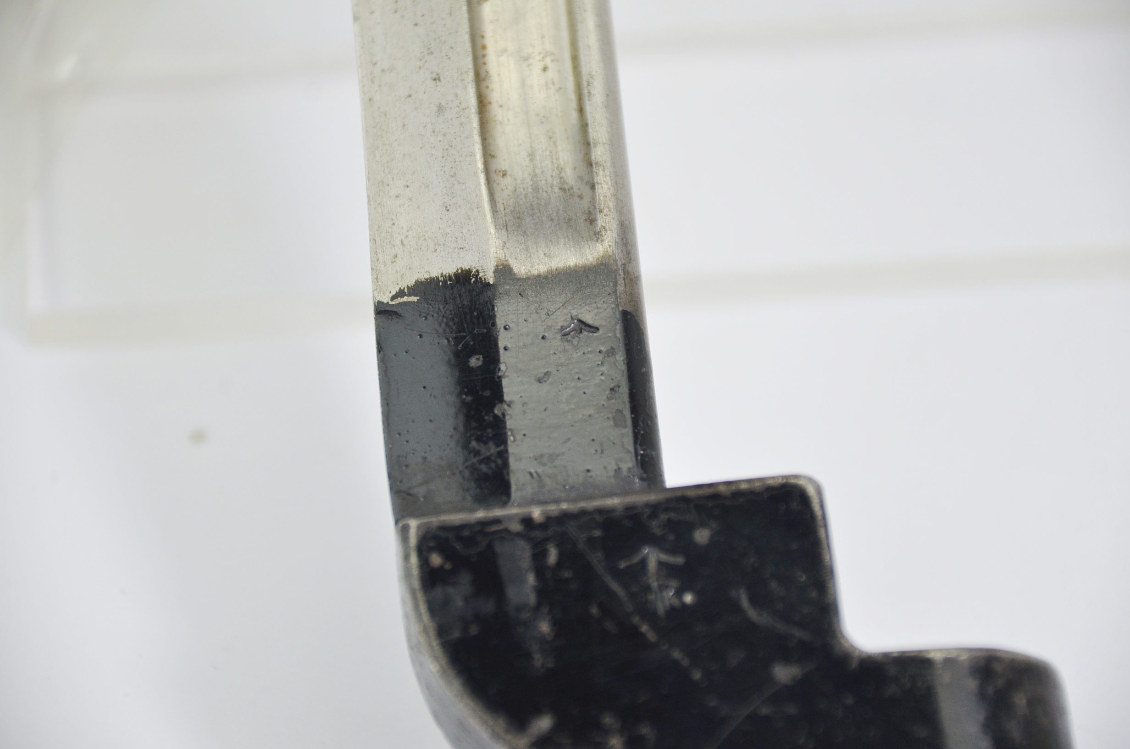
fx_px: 6343
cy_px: 374
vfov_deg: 6.8
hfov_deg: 10.2
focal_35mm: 202
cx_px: 565
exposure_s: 1/250
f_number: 5.6
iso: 640
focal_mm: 135
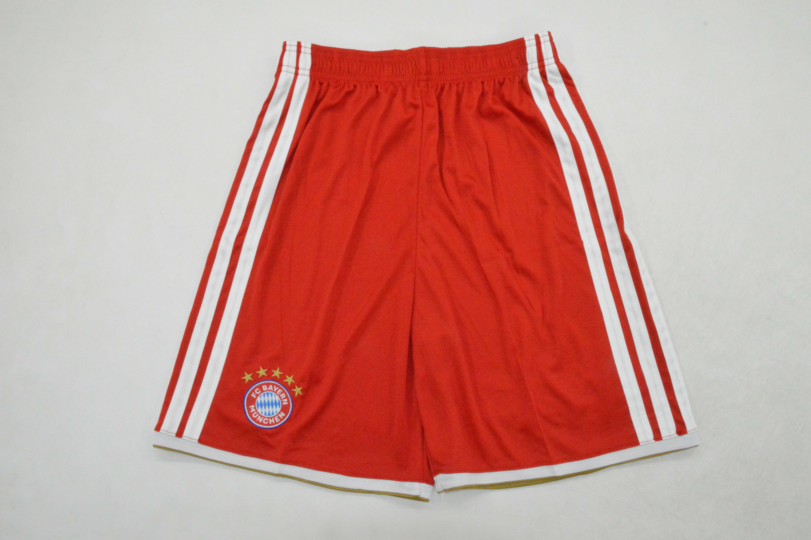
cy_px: 270
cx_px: 406
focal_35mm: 27
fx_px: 608
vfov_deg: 47.8
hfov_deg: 67.4
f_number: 22
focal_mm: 18
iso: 6400
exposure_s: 1/200
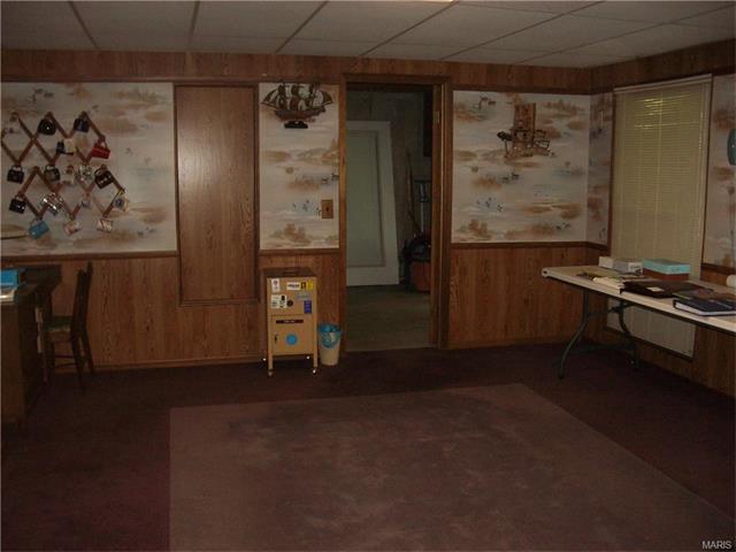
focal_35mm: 35
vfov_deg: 40.7
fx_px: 744
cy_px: 276
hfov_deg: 52.6
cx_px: 368
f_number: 2.6
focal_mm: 5.8
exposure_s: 1/60
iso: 200
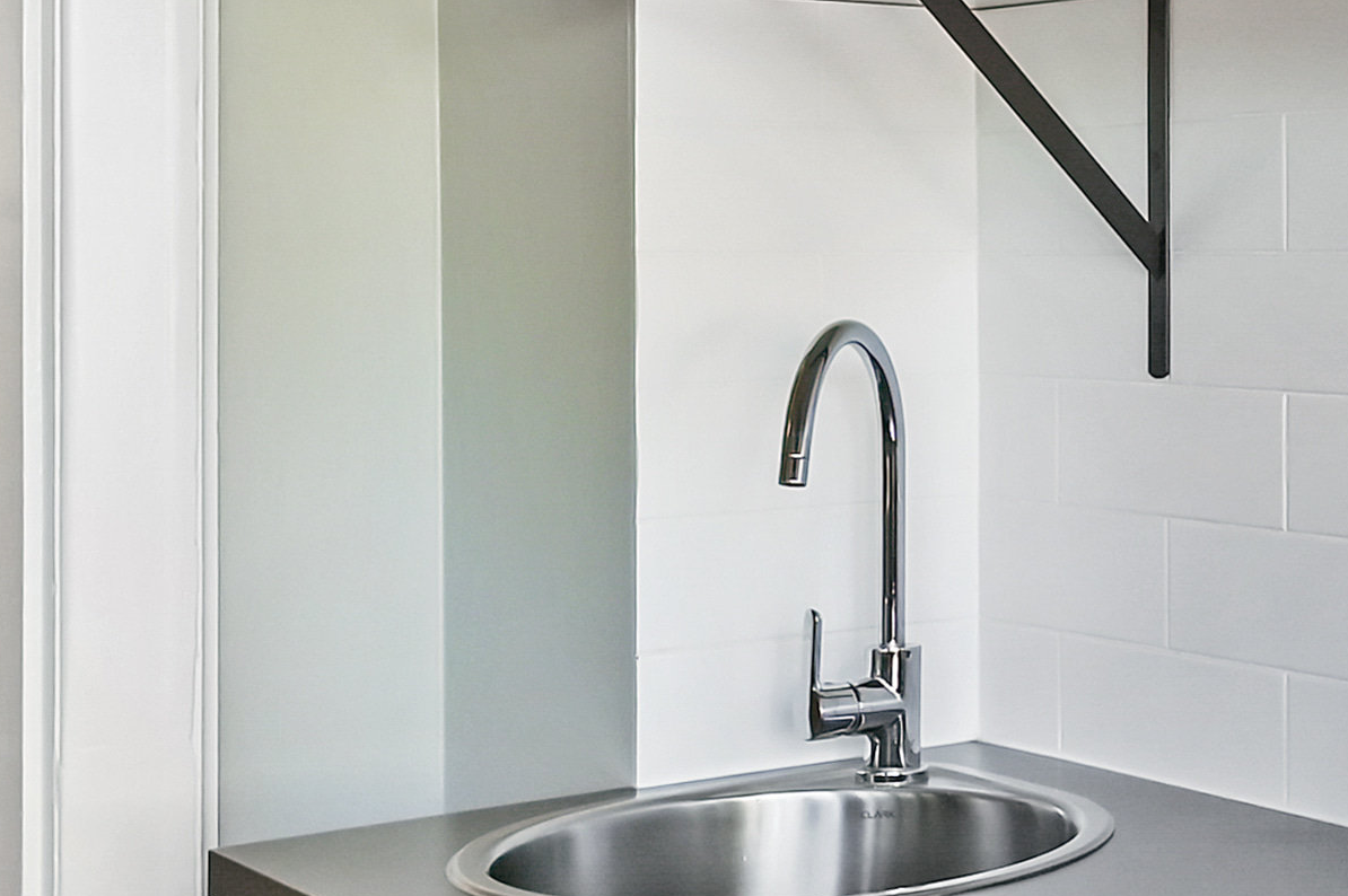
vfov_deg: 19.1
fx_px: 2656
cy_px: 275
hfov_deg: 25.4
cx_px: 1640
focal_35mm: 71
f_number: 8
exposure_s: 1/50
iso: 400
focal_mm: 14
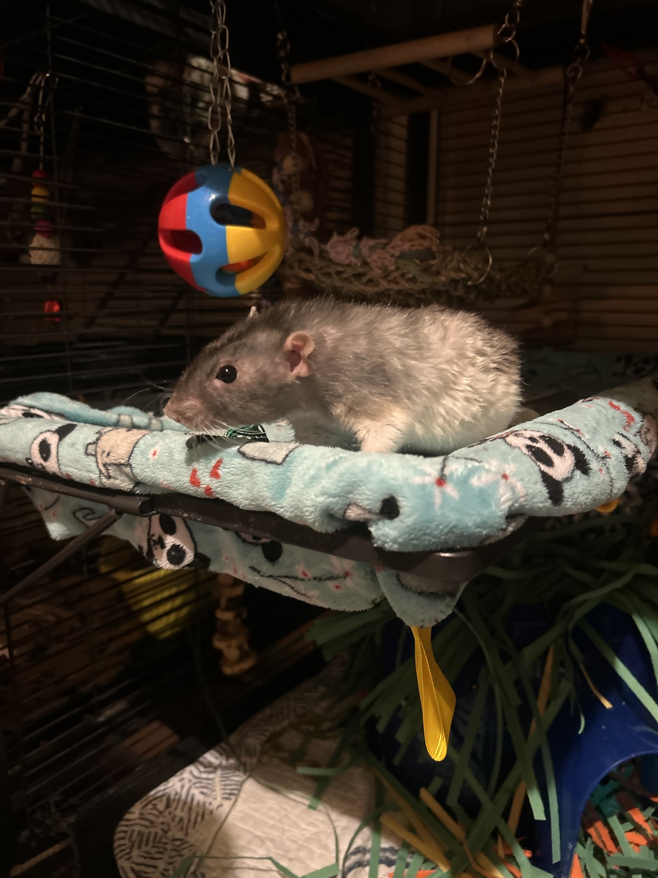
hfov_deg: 53.1
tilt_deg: -11.8
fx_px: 659
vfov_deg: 67.3
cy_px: 439
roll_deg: -1.7
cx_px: 329
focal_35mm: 26
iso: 500
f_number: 1.5
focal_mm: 5.7
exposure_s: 1/30
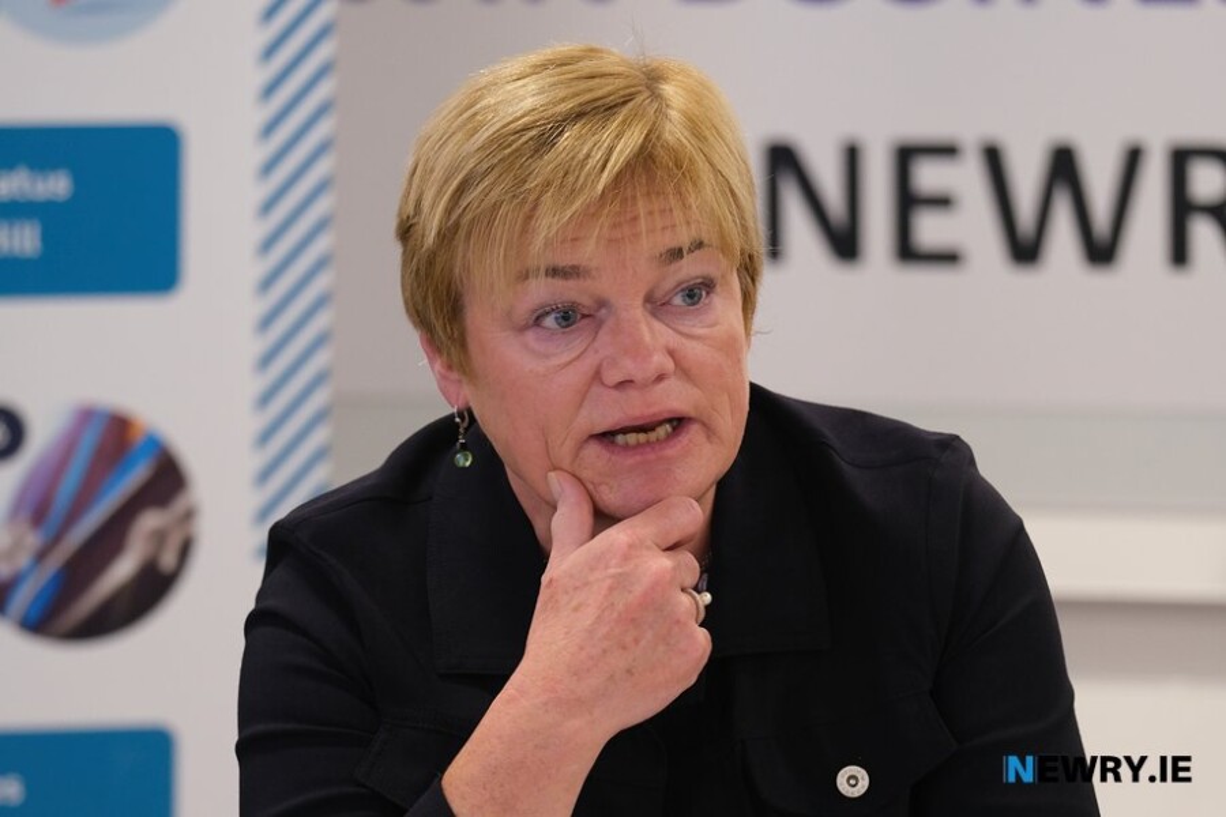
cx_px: 613
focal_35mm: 210
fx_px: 7151
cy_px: 408
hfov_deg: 9.8
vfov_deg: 6.5
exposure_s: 1/60
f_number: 3.2
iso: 800
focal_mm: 140
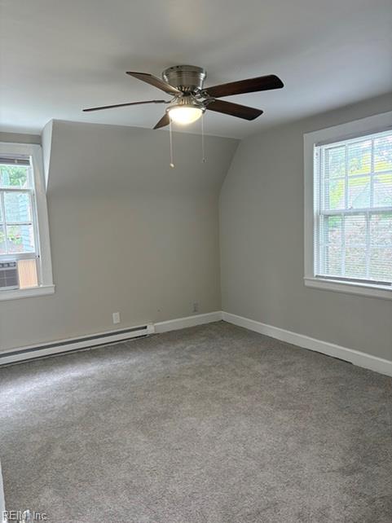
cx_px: 196
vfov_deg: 67.3
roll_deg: +1.9
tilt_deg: -5.7
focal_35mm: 26
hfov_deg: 53.0
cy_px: 262
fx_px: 393
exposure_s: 1/60
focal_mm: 5.96
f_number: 1.6
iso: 160
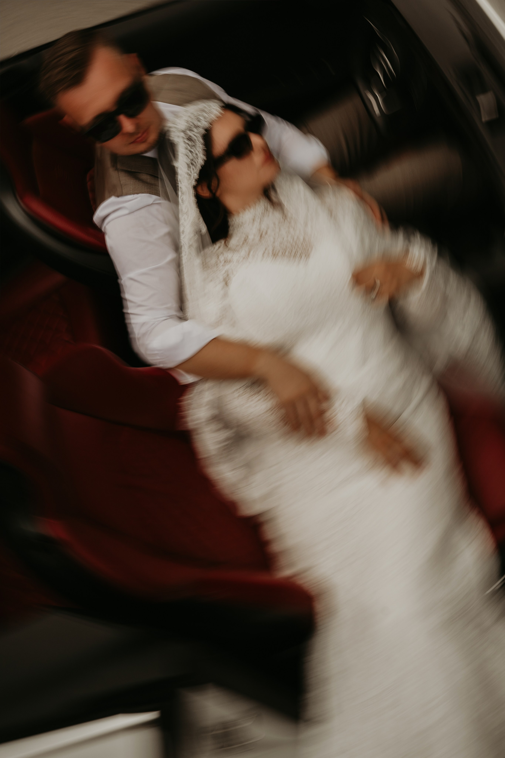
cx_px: 252
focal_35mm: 35
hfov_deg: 37.9
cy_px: 379
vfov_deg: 54.4
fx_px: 736
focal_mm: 35
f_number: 7.1
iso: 200
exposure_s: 1/25
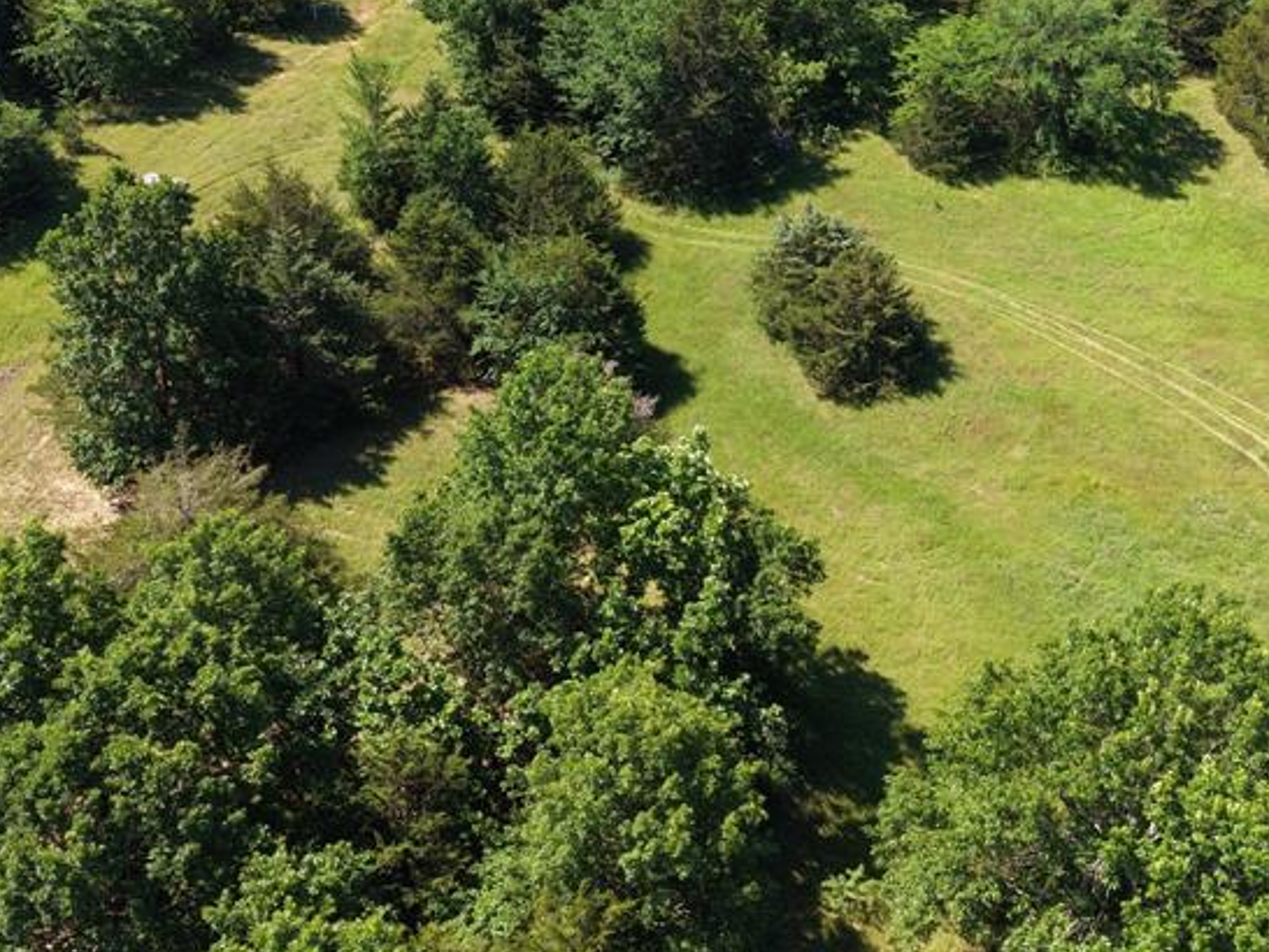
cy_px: 248
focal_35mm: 45
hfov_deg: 41.8
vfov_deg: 31.7
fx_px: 1650
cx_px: 769
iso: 100
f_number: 1.8
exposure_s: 1/1250
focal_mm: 8.67
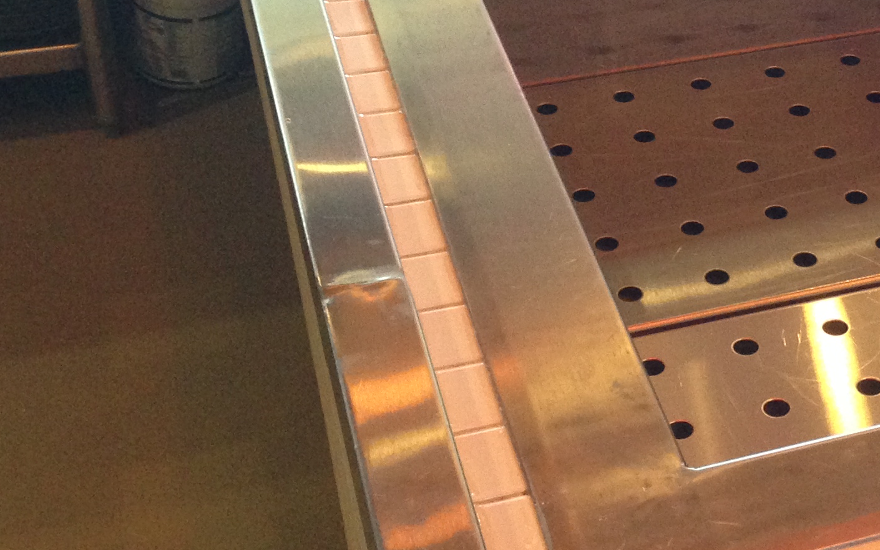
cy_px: 49
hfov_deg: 24.7
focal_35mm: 81
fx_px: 1942
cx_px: 816
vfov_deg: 15.9
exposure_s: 1/20
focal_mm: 4.12
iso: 250
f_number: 2.4
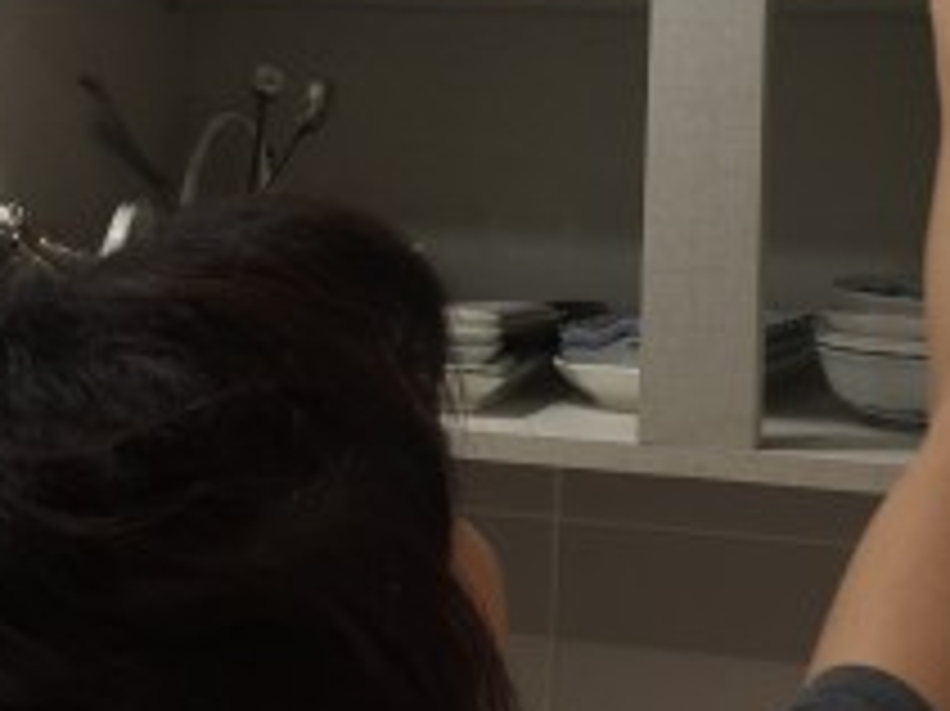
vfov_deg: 18.2
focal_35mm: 77
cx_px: 689
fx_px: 2112
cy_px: -122
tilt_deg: +7.6
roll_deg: -3.3
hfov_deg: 25.1
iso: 32
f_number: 2.2
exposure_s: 1/40
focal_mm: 4.15
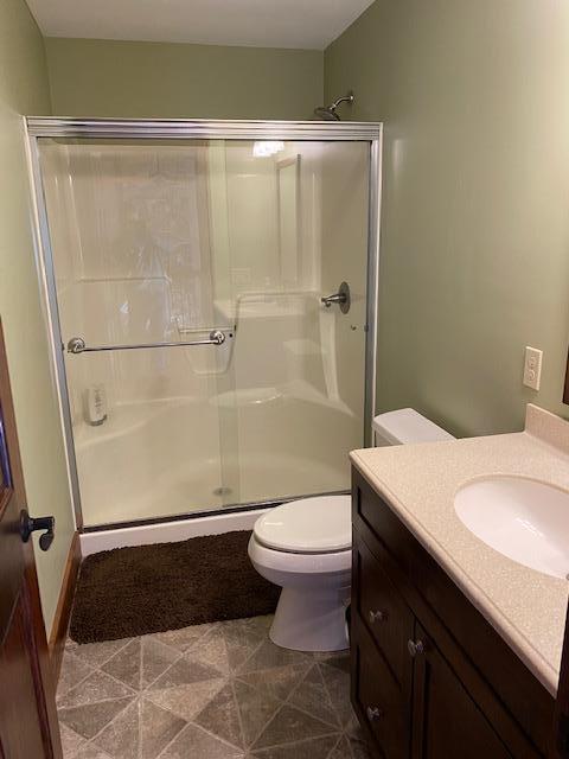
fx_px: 570
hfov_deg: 53.1
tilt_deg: -13.1
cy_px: 380
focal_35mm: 26
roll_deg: +0.1
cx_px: 284
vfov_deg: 67.3
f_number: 1.8
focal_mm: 4.25
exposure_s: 1/60
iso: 160
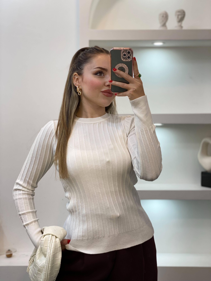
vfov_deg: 36.8
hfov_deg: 28.0
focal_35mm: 52
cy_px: 140
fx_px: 423
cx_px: 106
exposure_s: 1/100
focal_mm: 6
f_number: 2
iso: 80
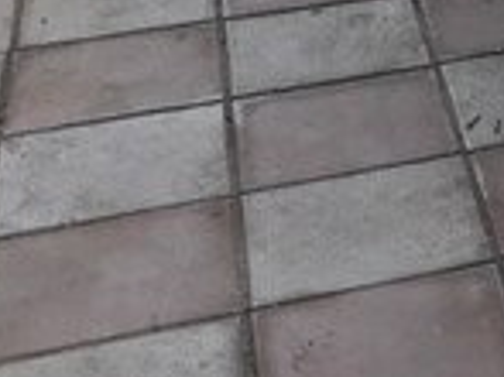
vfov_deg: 11.2
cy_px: -231
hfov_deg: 13.5
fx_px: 1833
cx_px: 1001
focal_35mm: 126
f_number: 1.9
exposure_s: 1/50
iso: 50
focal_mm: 3.7
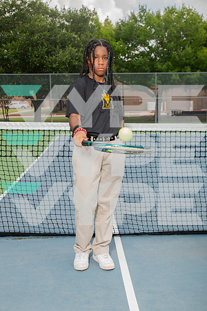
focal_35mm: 44
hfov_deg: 30.5
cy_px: 156
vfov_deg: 44.5
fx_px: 379
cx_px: 104
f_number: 6.3
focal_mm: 44
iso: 100
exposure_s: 1/250
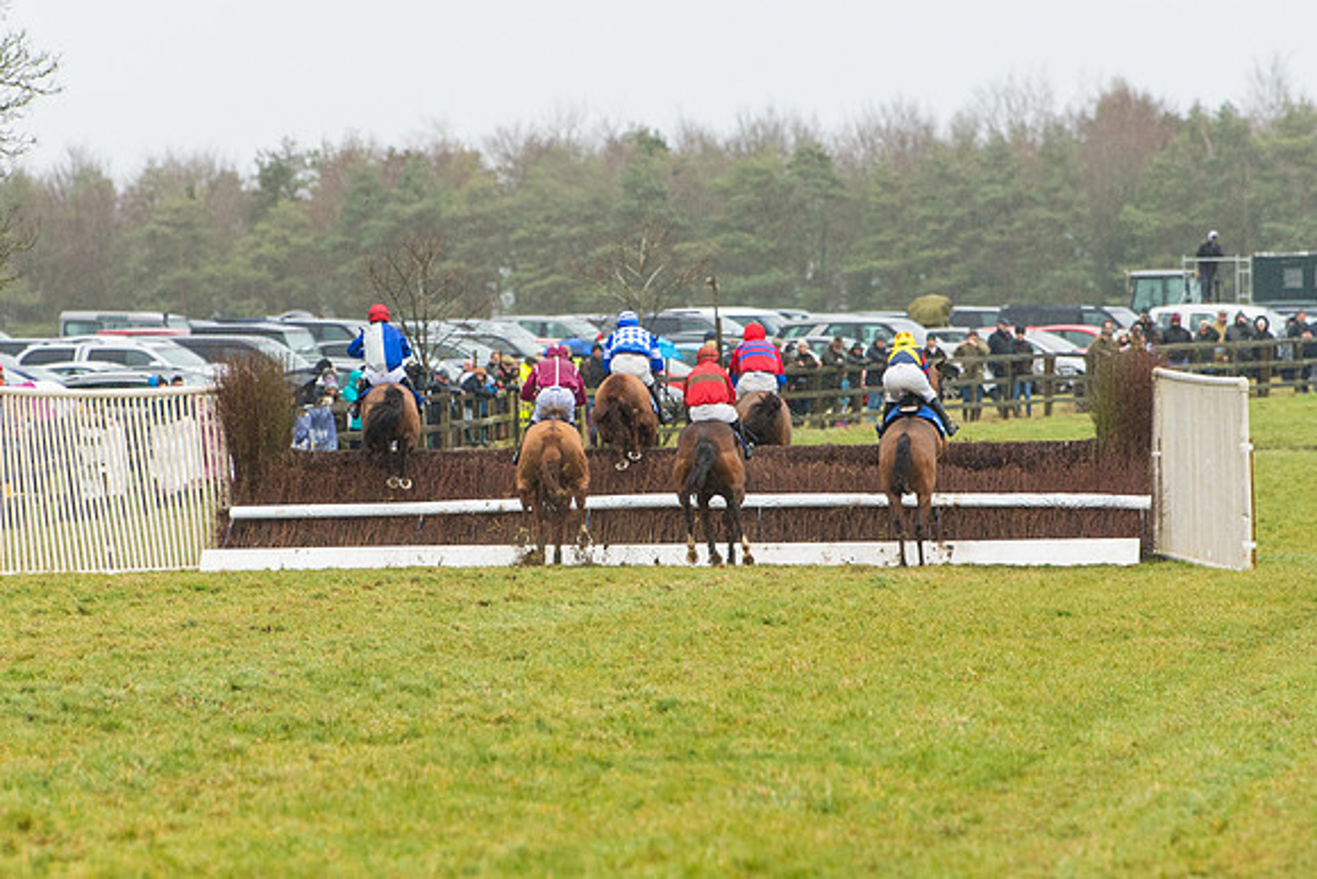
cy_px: 440
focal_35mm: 331
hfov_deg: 6.2
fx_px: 12096
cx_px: 651
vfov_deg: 4.2
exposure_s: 1/1000
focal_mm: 200
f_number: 4
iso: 1000
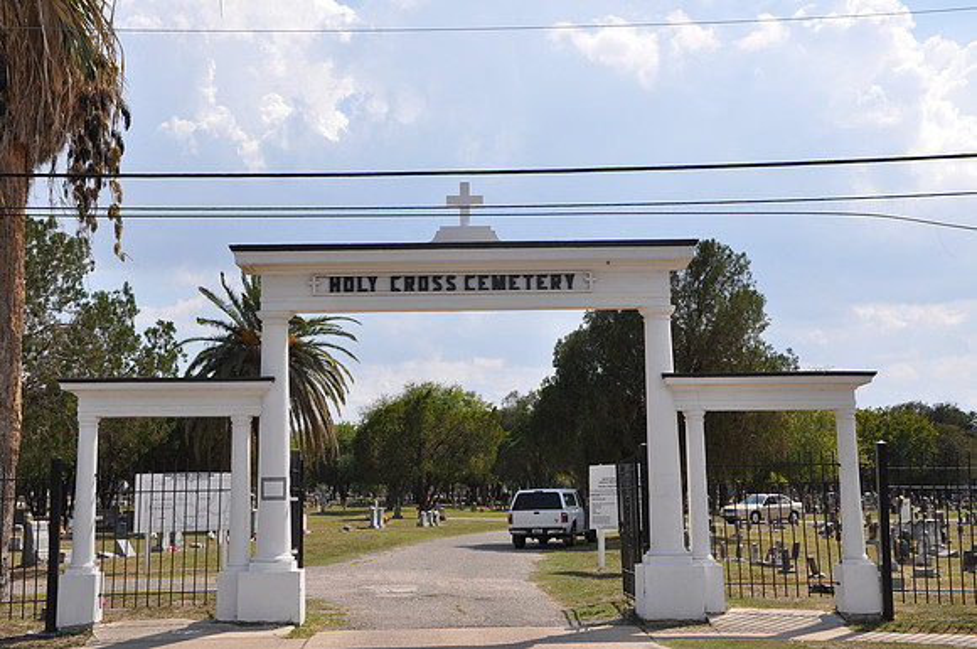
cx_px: 488
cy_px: 324
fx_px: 1301
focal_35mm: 48
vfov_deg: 28.0
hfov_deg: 41.2
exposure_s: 1/320
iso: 200
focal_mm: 32
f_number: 9
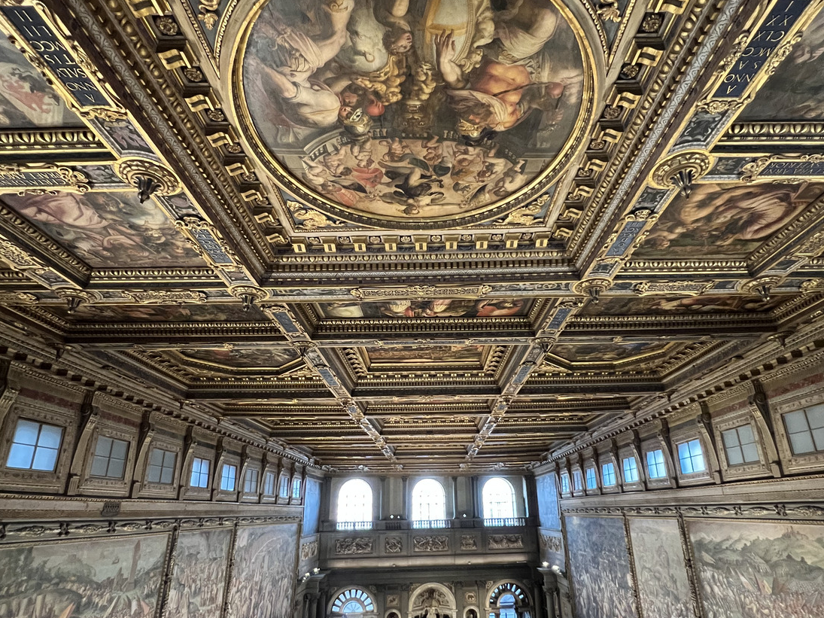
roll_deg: +1.6
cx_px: 430
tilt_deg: +20.9
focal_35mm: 19
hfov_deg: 84.6
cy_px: 328
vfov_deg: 68.6
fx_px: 452
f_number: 1.8
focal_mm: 1.57
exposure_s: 1/60
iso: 800
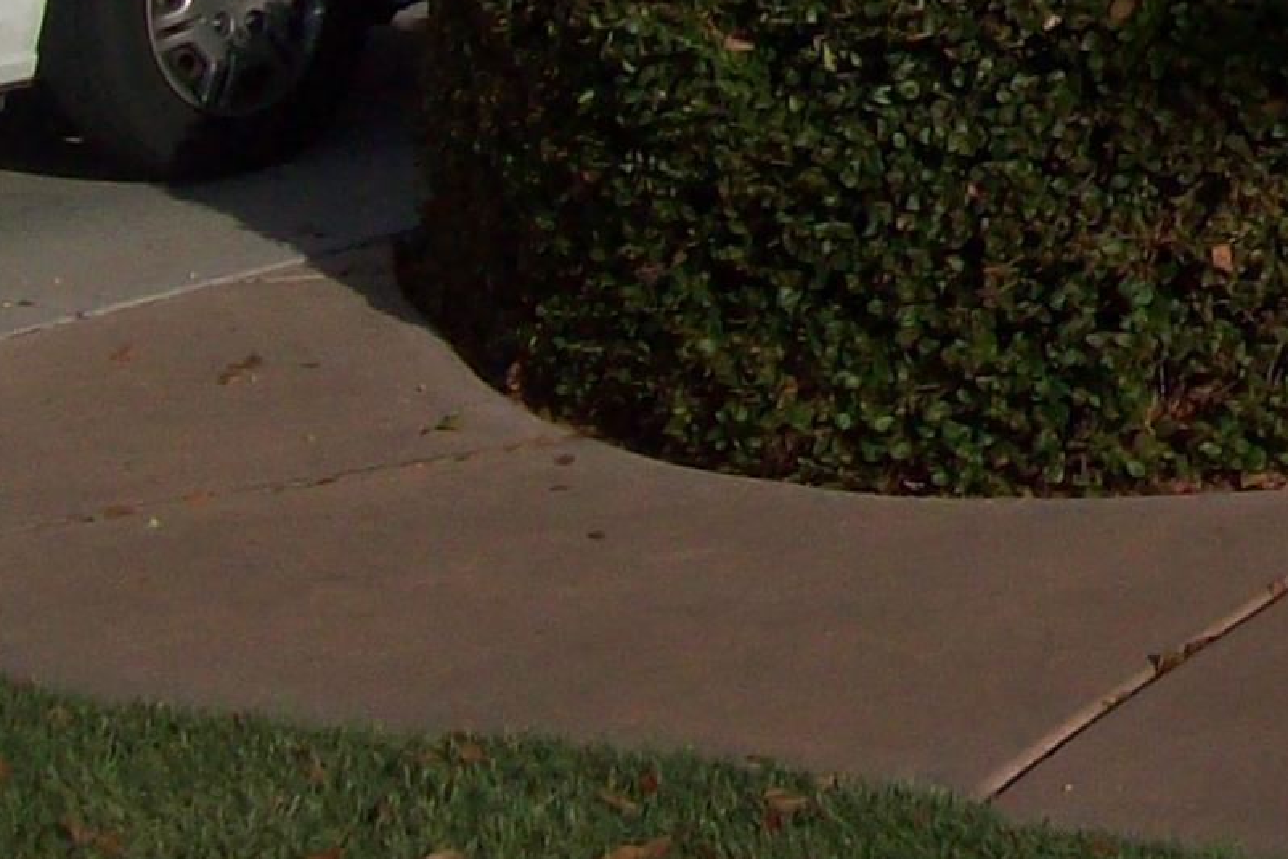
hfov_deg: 13.6
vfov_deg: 9.4
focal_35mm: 140
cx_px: 2089
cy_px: -634
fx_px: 5009
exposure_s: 1/1364
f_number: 4.8
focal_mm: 6
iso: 80
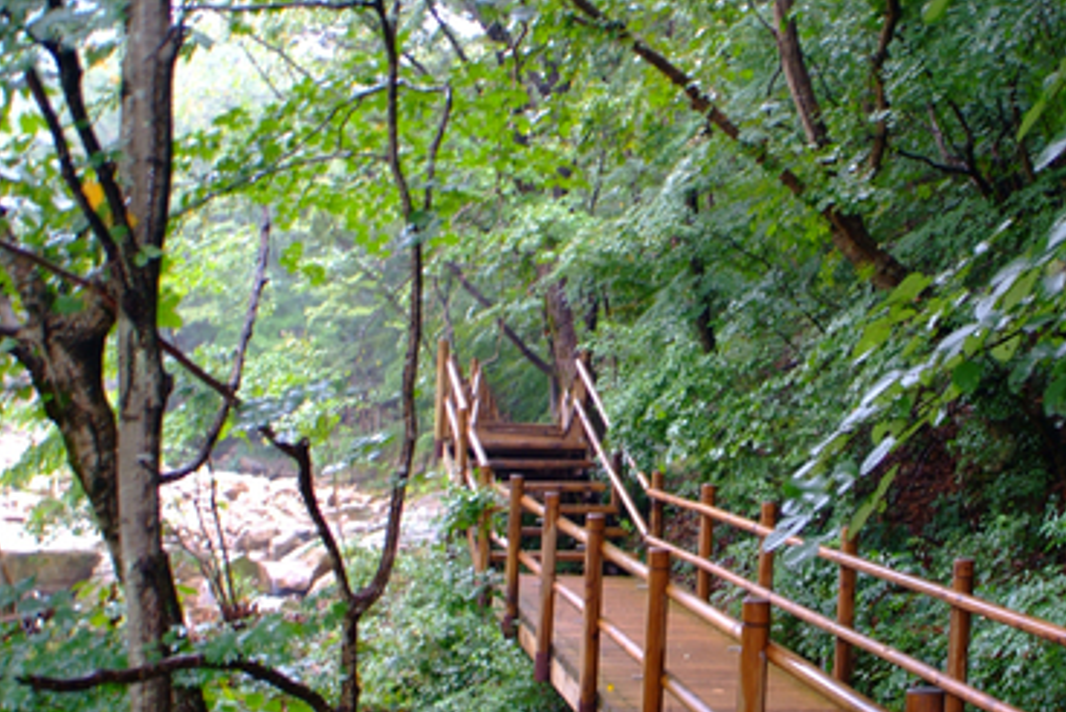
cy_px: 541
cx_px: 839
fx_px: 1689
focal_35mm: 57
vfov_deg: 23.6
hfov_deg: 34.1
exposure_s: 1/2
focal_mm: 20
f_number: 3.3
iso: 200
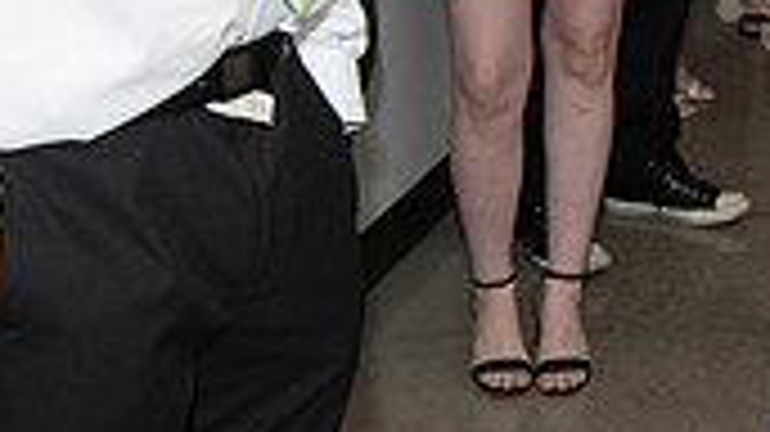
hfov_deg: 18.4
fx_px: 2204
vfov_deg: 10.5
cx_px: 1011
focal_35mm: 108
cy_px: -345
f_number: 5.6
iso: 1250
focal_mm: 26
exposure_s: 1/200
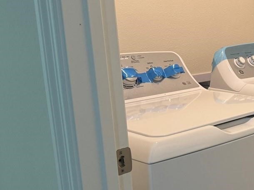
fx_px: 462
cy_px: 128
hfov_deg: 28.2
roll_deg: +0.5
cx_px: 273
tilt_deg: -15.6
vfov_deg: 23.2
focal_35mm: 63
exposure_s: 1/120
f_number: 1.78
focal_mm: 6.86
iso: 200
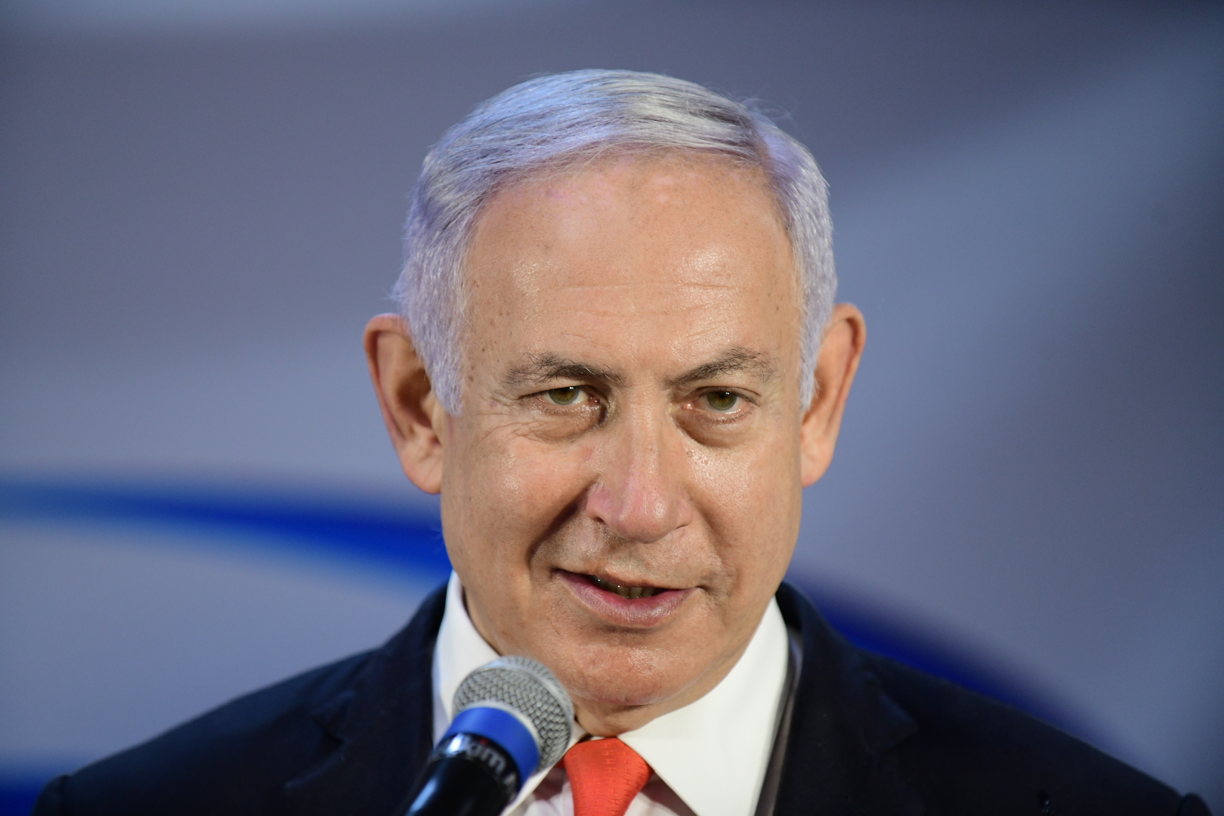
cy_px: 408
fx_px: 6799
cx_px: 612
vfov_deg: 6.9
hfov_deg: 10.3
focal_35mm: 200
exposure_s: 1/250
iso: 1250
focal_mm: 200
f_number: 4
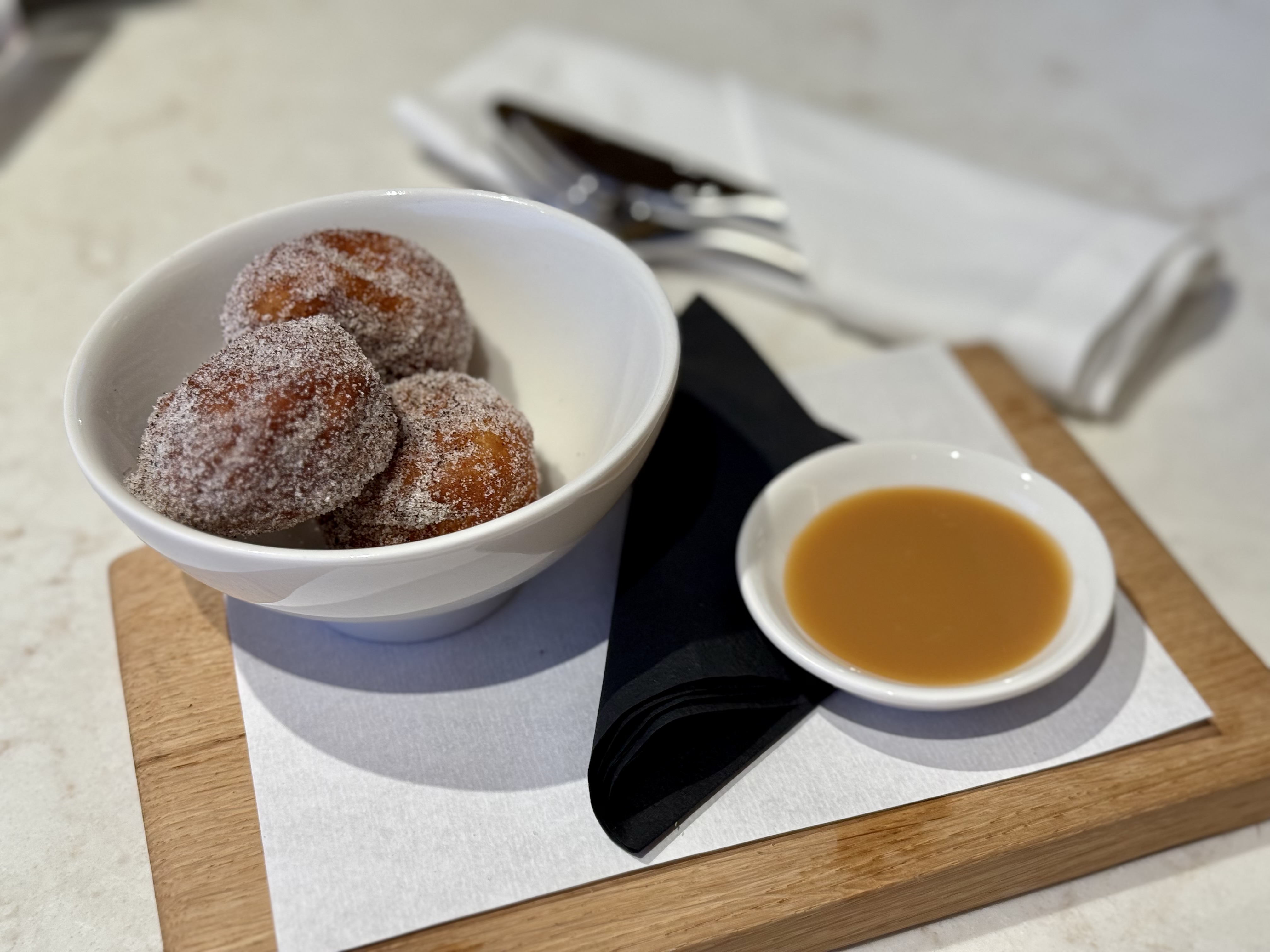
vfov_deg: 30.3
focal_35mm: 48
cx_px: 635
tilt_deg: -41.6
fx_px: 1761
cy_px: 476
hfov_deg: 39.7
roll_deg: +3.1
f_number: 1.78
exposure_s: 1/60
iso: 100
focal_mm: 6.76
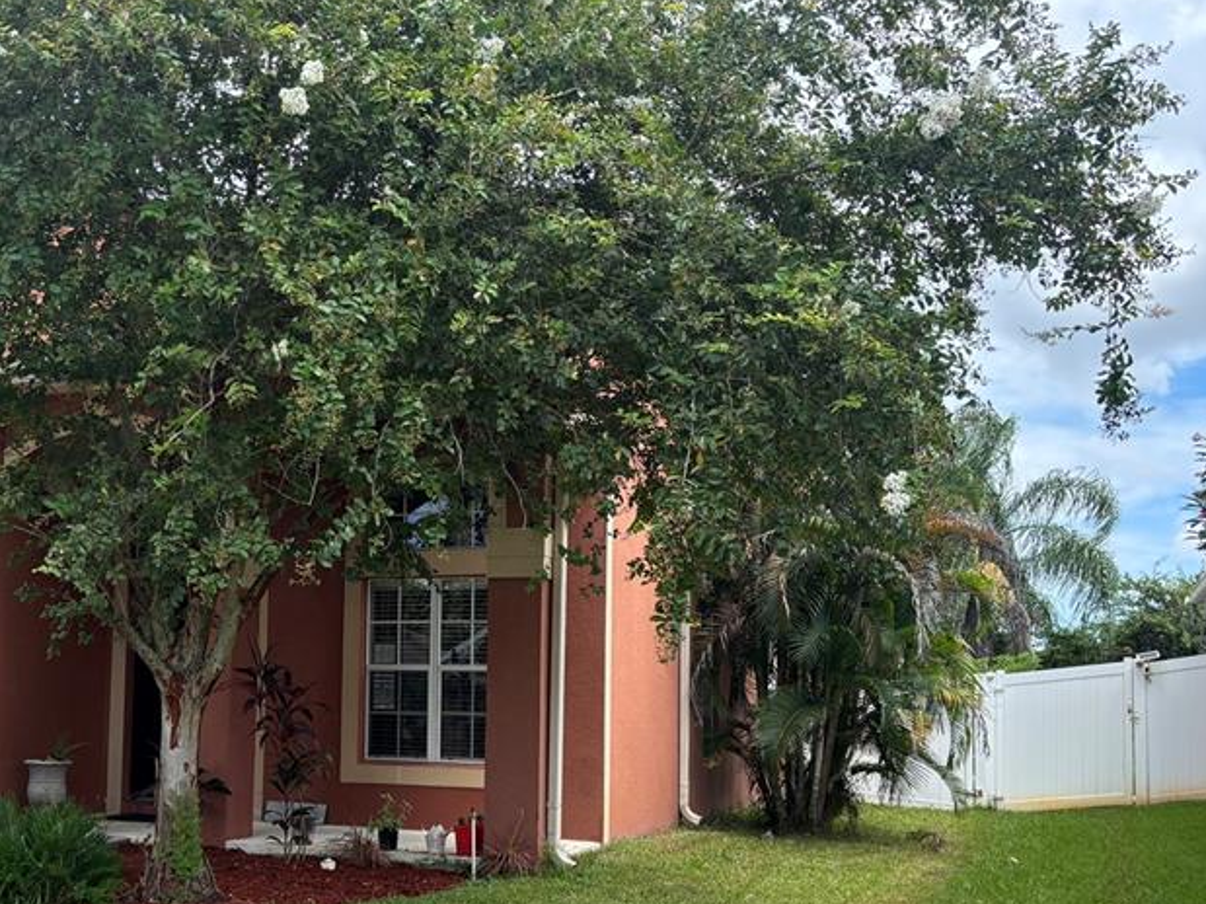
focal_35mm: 43
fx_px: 1498
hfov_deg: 43.3
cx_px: 403
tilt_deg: +3.4
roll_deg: -1.4
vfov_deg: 33.3
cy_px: 602
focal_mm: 5.96
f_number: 1.6
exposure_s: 1/732
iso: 50
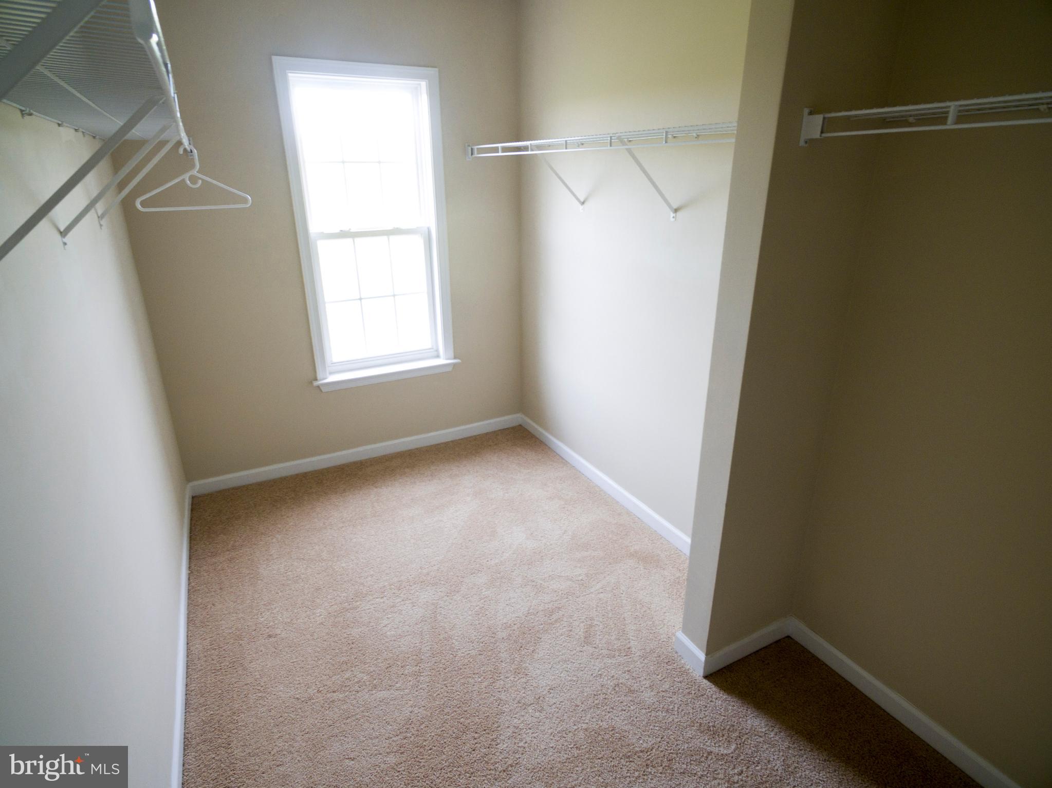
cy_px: 394
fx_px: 608
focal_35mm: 20
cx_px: 526
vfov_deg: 65.9
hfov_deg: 81.8
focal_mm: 3.61
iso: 347
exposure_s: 1/15
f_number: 2.8
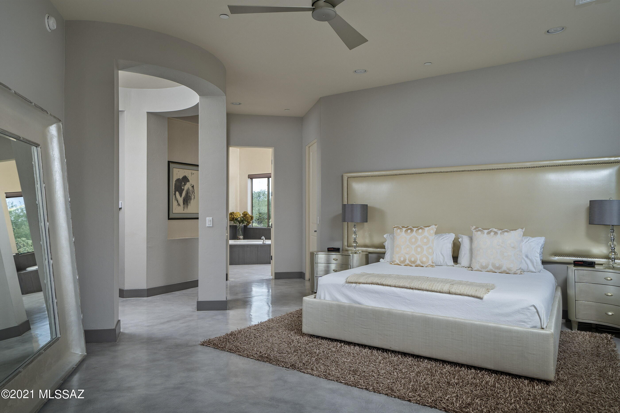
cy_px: 206
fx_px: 379
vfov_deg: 57.2
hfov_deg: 78.6
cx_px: 310
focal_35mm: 22
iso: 200
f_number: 6.3
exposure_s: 1/100
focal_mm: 22
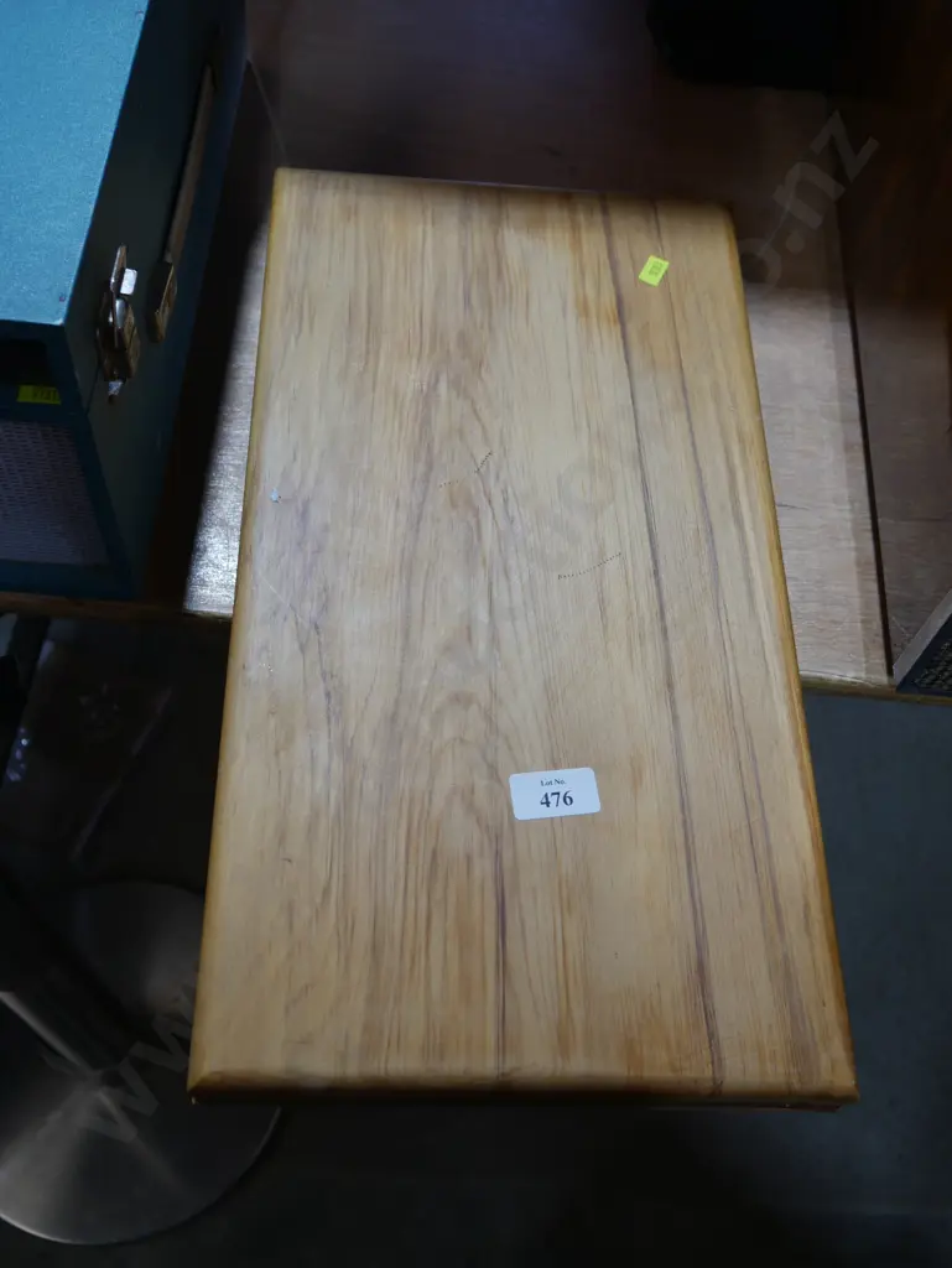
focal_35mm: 36
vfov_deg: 51.3
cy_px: 634
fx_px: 1319
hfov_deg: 39.7
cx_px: 476
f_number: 4
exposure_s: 1/80
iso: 200
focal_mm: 18
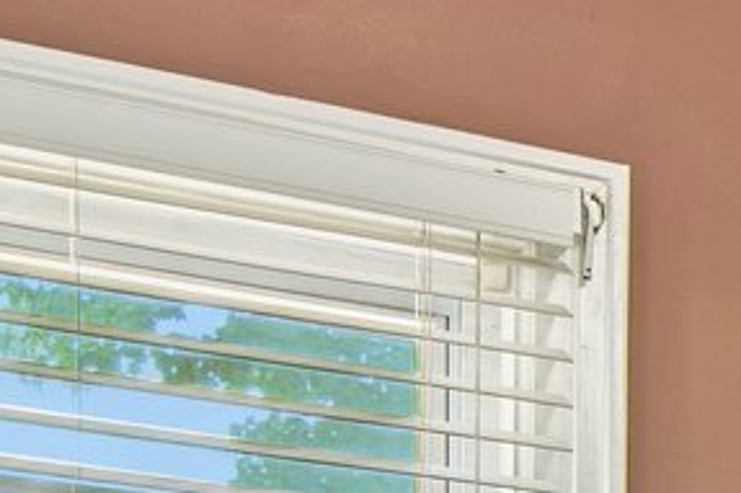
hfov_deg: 10.9
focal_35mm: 150
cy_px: 1408
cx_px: 1936
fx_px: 3086
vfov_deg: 8.0
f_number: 9
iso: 100
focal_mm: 14
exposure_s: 1
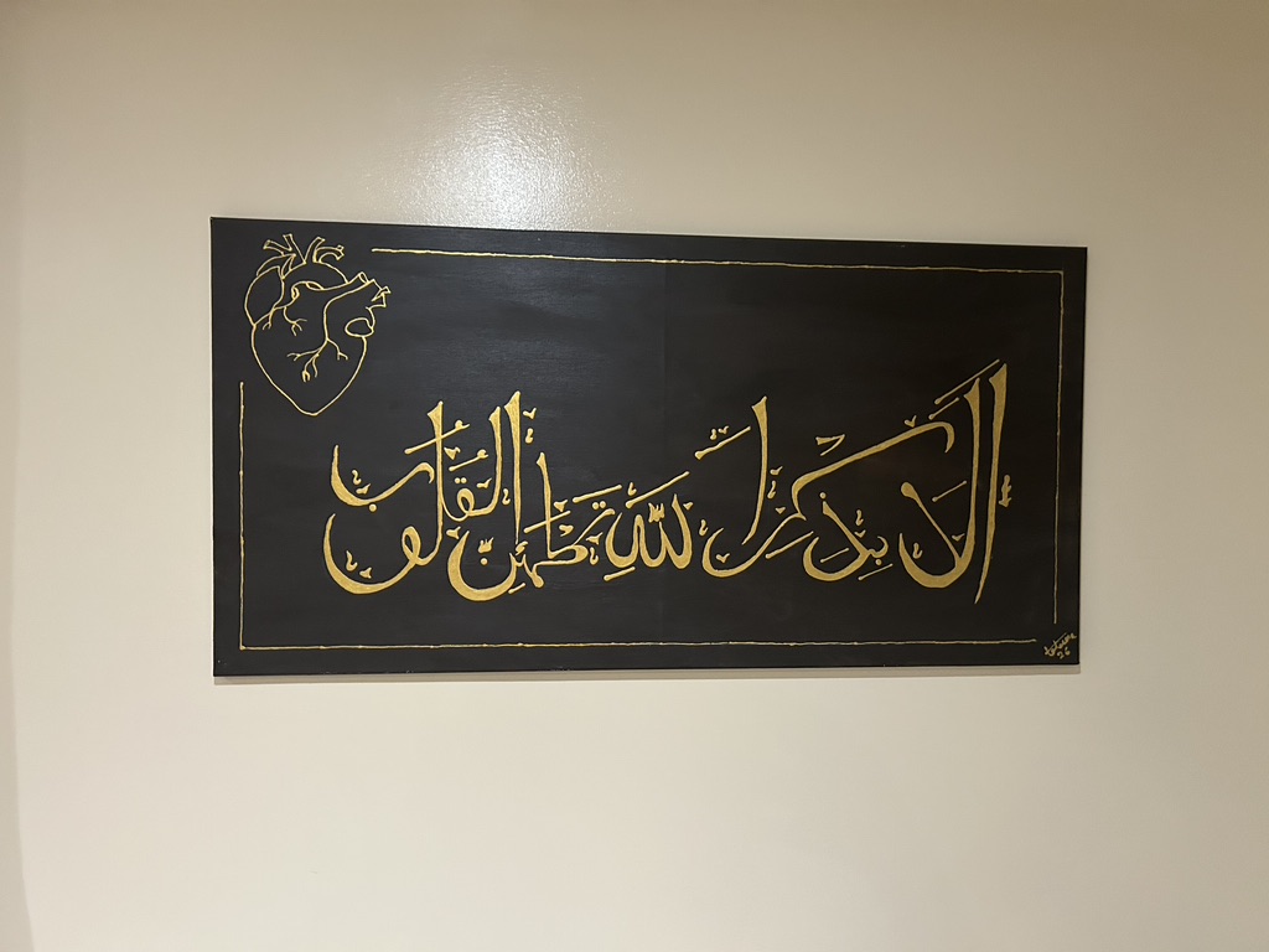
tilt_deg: -0.5
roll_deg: -0.1
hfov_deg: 67.3
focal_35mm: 26
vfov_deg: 53.1
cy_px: 476
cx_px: 634
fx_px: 953
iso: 500
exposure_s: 1/60
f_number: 1.5
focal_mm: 5.7
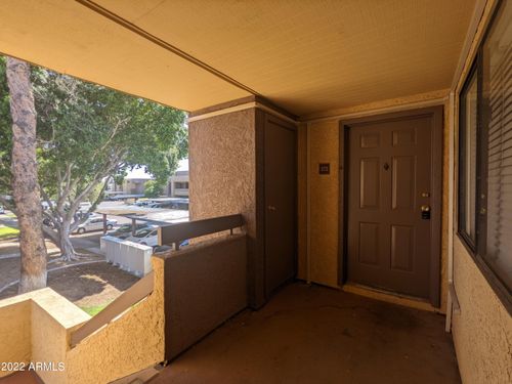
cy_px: 192
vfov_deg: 78.1
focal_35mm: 16
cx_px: 256
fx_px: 237
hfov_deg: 94.5
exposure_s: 1/347
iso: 28
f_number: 2.2
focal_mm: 2.22
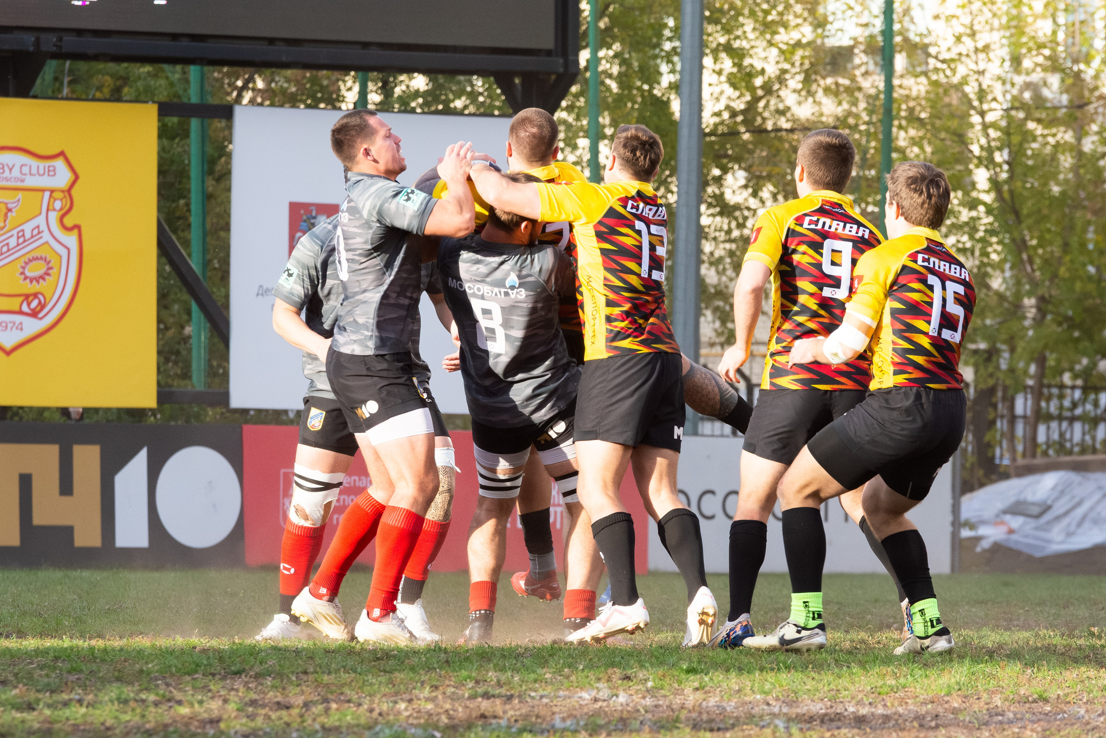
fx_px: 10003
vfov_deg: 4.2
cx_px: 532
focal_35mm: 326
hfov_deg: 6.3
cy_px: 400
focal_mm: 200
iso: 1600
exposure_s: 1/1600
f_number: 7.1
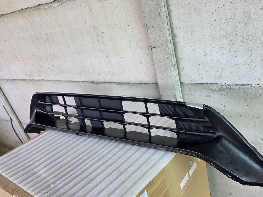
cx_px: 166
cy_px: 116
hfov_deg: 57.5
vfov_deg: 45.3
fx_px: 236
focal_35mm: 31
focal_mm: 6.3
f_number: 1.7
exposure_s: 1/180
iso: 100
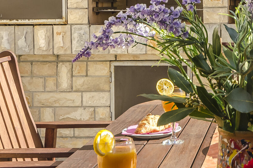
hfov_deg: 19.7
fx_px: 702
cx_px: 269
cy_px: 24
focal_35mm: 100
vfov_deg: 13.5
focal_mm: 20
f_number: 9
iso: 100
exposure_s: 1/250
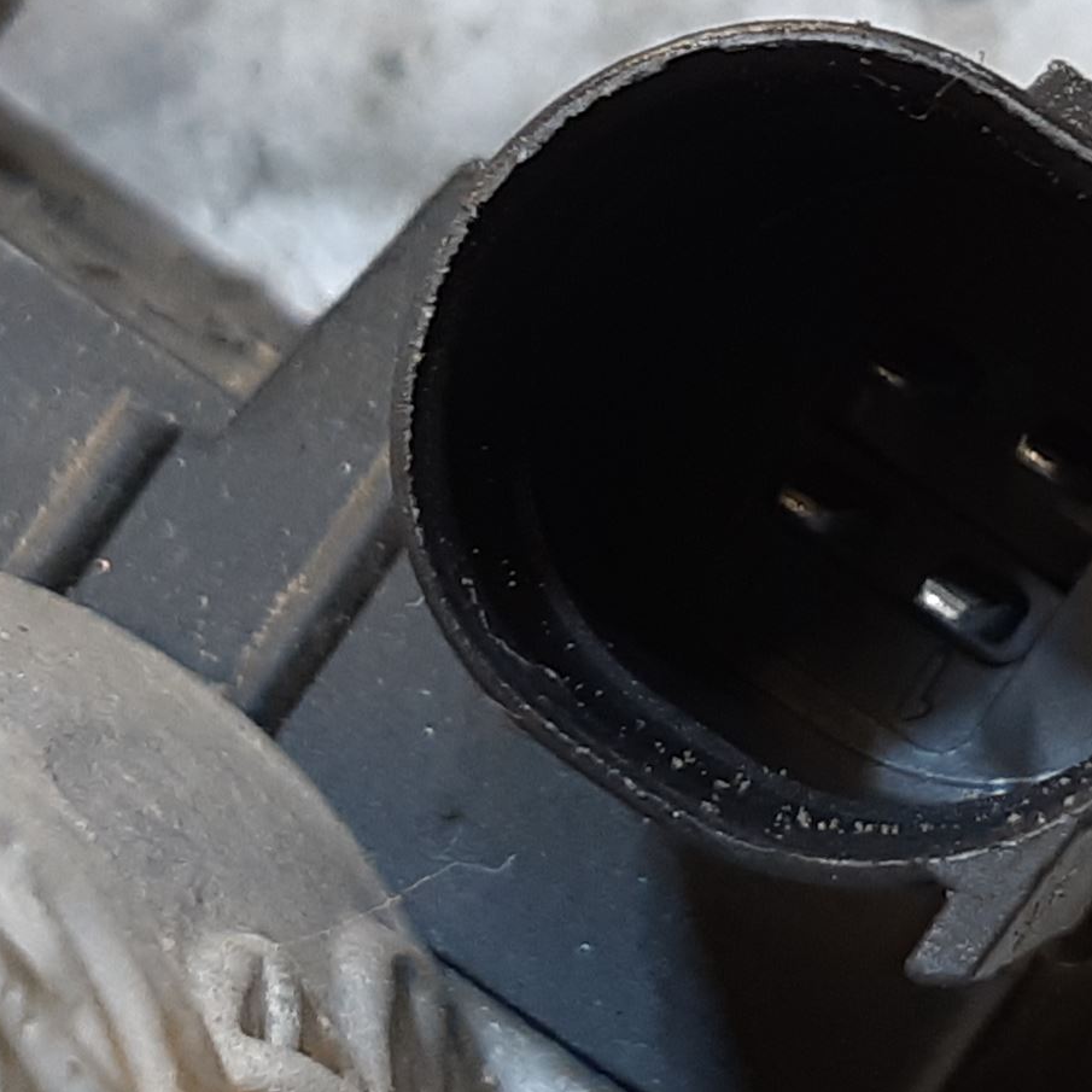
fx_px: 1856
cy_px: 555
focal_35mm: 52
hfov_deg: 30.3
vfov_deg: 32.8
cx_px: 1110
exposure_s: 1/50
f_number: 1.7
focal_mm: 3.93
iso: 80
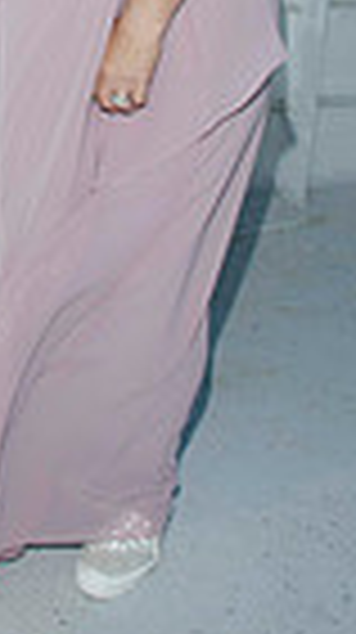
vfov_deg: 21.7
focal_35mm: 90
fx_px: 1515
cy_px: -157
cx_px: -185
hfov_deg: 12.7
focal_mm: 18
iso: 200
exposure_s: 1/250
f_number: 7.1
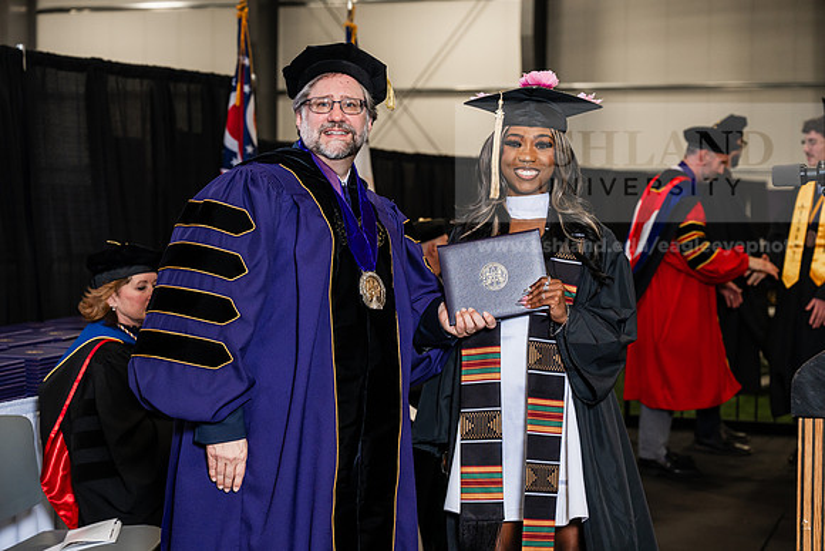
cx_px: 412
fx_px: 1604
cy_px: 276
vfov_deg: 19.5
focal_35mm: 70
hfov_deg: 28.8
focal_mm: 70
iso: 1250
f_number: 4.5
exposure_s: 1/200
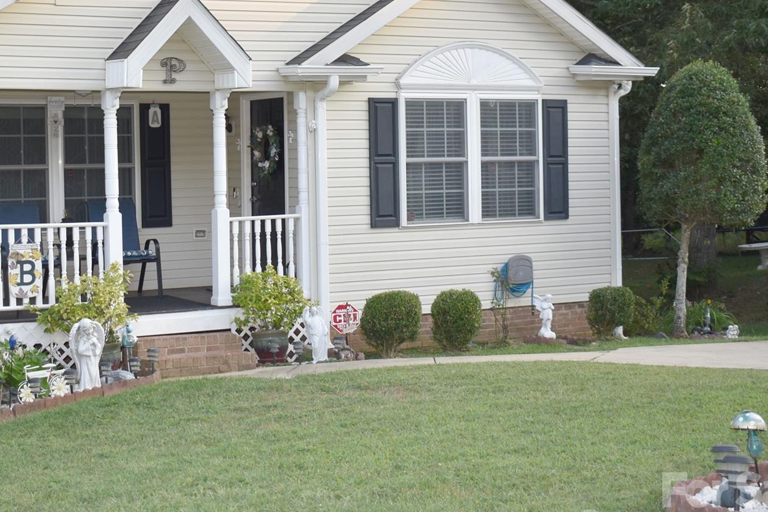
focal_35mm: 66
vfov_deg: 20.6
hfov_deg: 30.3
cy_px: 171
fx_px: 1404
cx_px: 239
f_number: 5
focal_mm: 27
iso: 220
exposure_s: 1/200
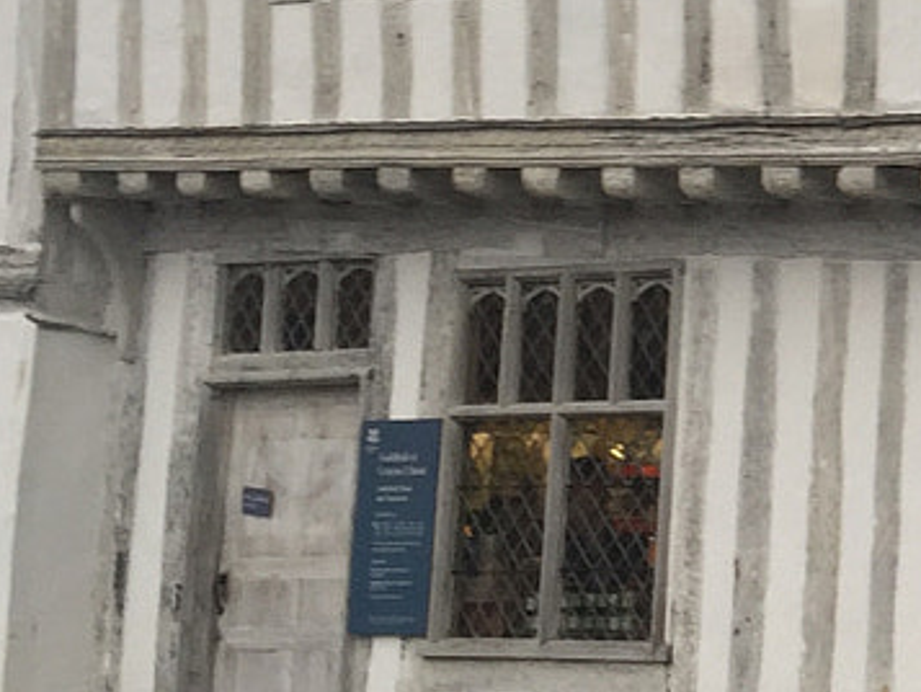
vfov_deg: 11.2
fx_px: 3460
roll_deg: -1.1
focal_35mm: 130
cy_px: -90
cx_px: 1507
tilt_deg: +11.4
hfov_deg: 13.9
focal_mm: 4.15
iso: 32
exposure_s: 1/103
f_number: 2.2
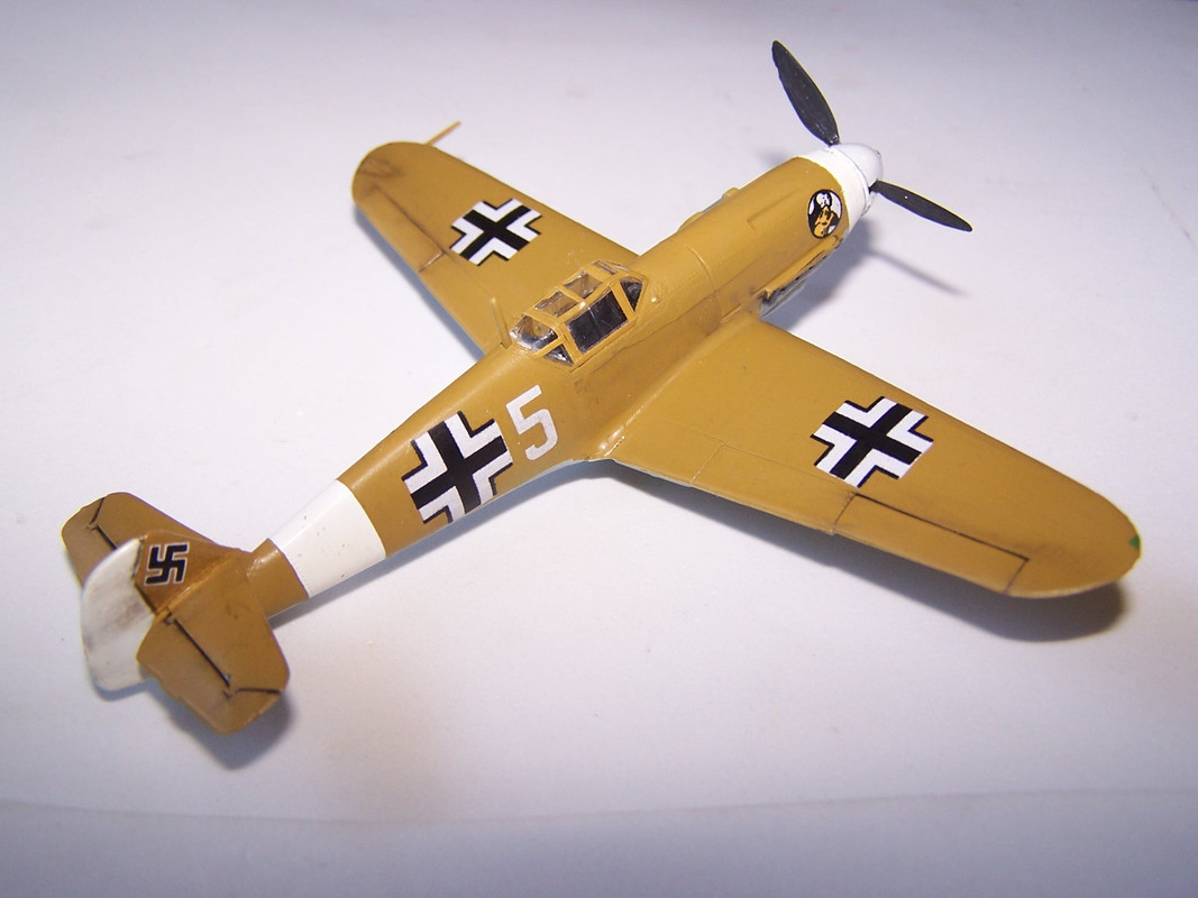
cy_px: 449
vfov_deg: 37.7
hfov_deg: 49.0
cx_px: 599
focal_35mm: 38
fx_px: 1315
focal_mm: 6.3
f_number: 2.8
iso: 80
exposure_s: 1/60
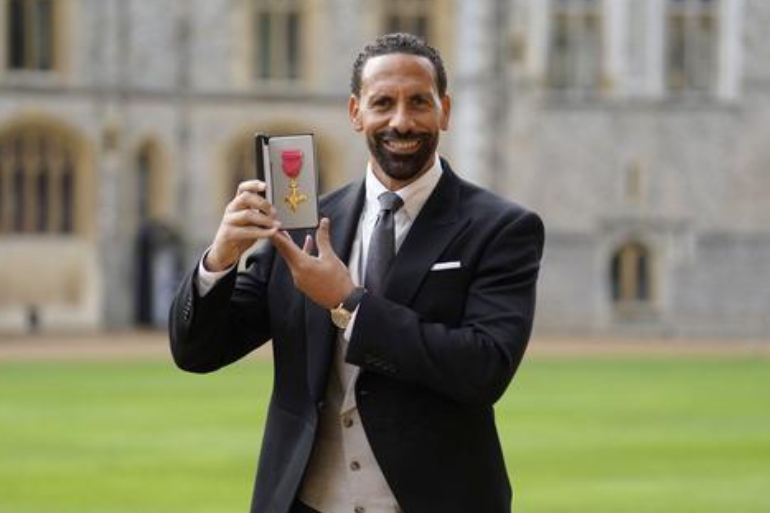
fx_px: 2587
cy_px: 242
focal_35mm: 121
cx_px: 392
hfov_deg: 16.9
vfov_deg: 11.3
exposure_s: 1/1000
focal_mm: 113
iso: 400
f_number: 2.8
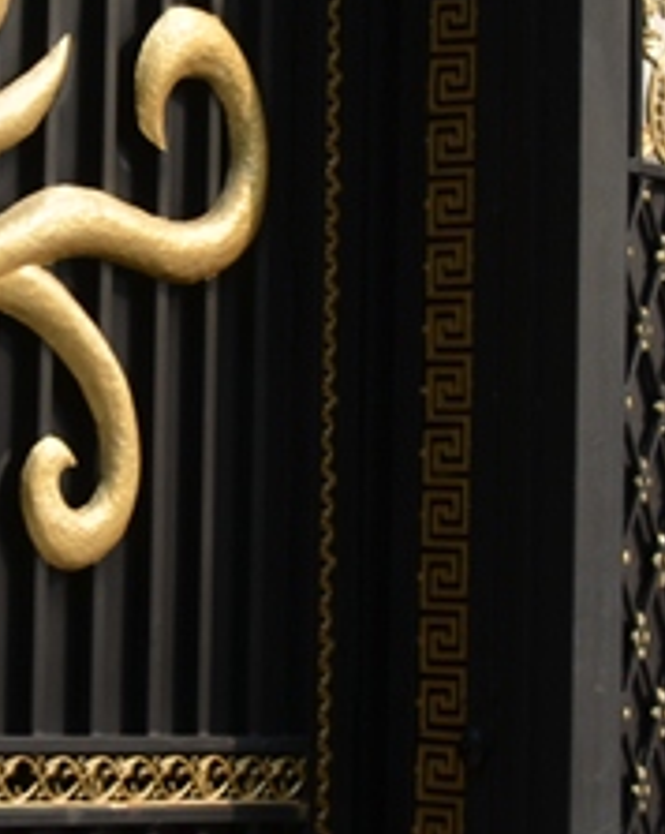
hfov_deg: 8.5
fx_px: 4459
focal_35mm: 181
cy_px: -41
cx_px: -82
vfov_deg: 10.6
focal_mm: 28
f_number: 8
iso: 160
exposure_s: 1/250
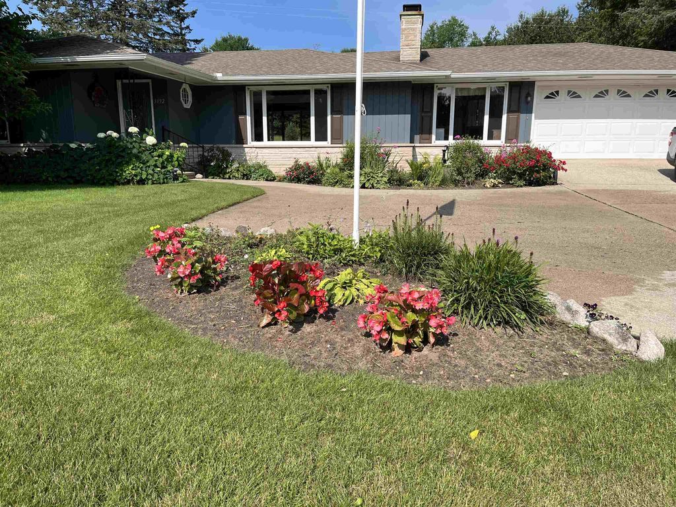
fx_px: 508
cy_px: 254
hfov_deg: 67.3
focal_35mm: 26
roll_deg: +0.1
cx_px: 338
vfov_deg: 53.1
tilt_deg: -13.0
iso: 50
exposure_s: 1/2755
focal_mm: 5.1
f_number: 1.6
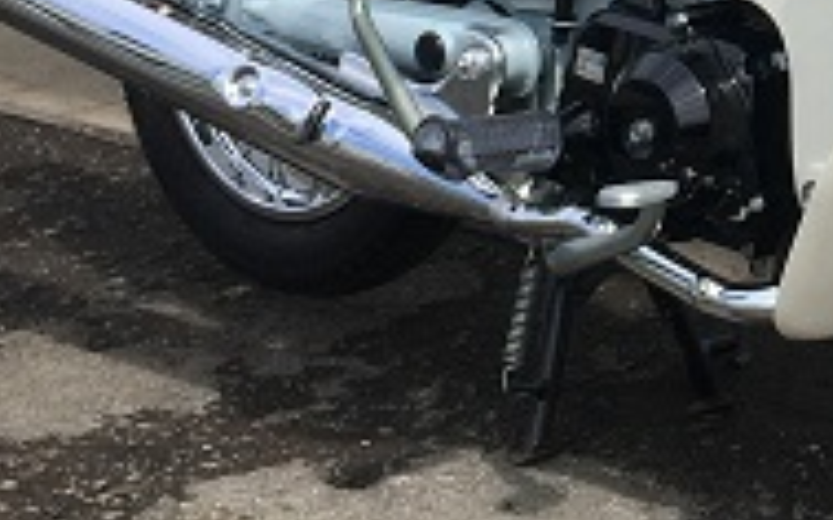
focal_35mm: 115
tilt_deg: -5.1
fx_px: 2610
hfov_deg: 17.0
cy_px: -315
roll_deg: -0.9
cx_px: 1115
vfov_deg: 10.9
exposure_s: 1/1451
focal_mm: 4.15
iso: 25
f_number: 2.2
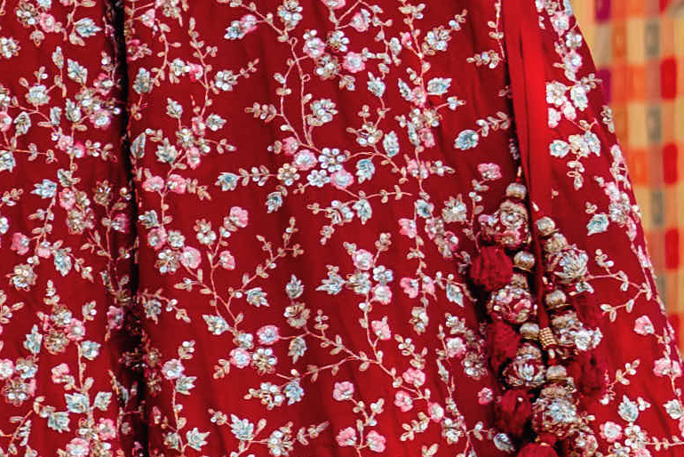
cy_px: 434
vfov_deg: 4.6
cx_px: -1609
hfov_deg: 6.2
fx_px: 5626
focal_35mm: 296
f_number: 2.8
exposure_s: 1/250
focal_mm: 38
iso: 100
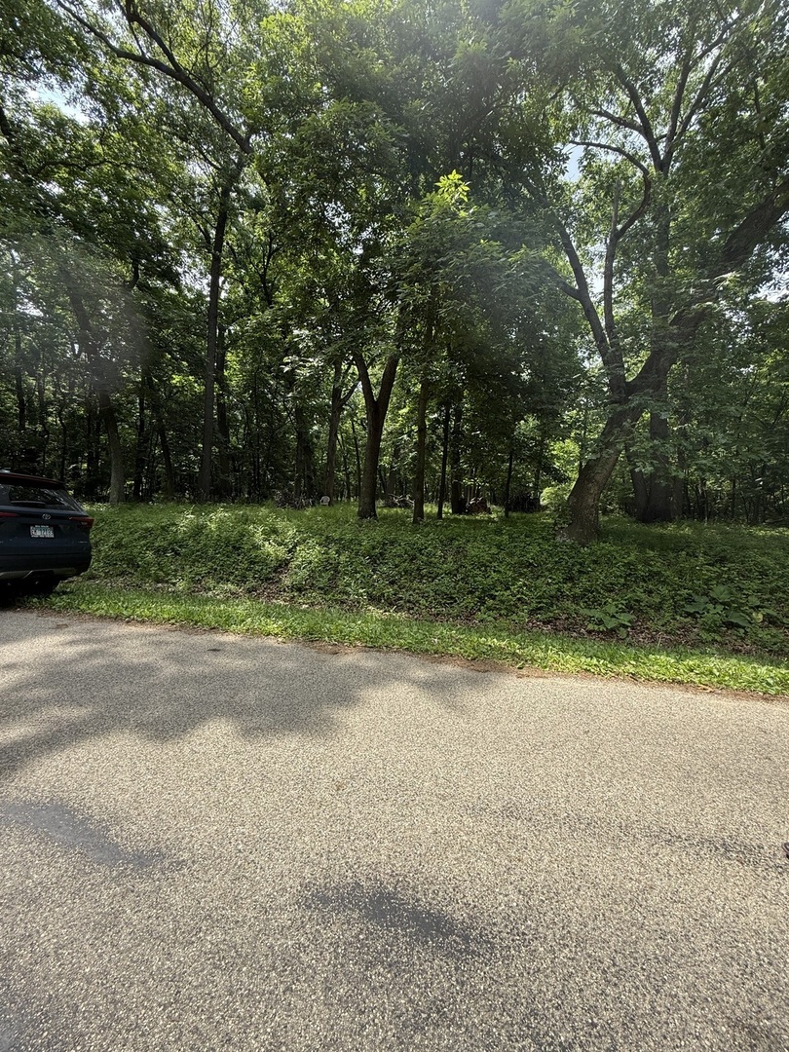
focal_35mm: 14
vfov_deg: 102.1
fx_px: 425
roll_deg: -3.5
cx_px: 394
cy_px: 526
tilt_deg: -3.2
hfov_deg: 85.7
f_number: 2.2
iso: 50
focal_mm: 2.22
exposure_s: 1/393
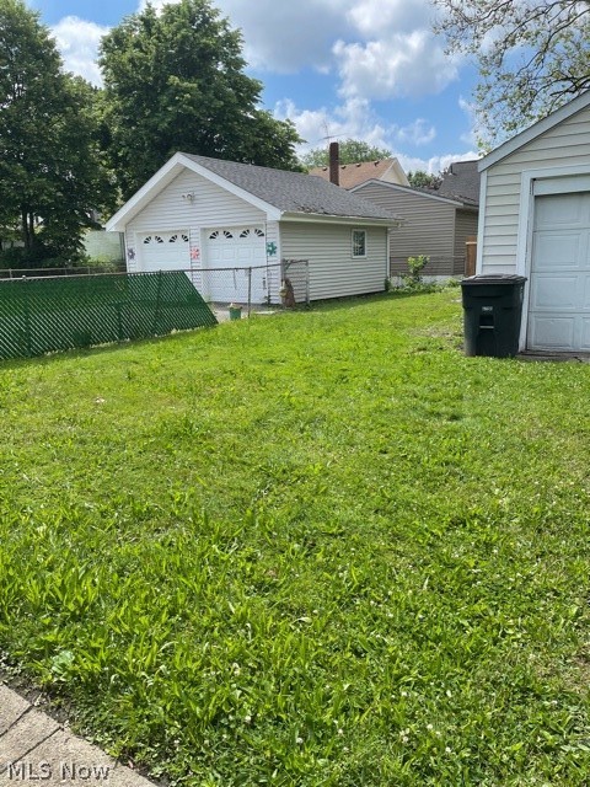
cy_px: 394
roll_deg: +2.3
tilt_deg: -11.2
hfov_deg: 53.1
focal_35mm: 26
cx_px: 295
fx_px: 591
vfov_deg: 67.3
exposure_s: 1/1949
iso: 32
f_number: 1.6
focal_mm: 4.2
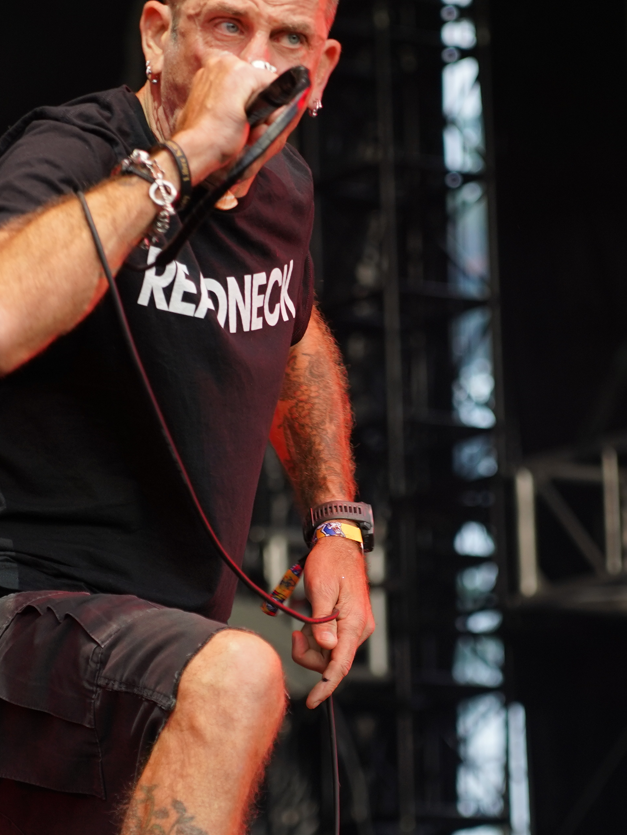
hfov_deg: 6.2
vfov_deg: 8.3
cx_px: 325
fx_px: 5747
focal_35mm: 238
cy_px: 229
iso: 400
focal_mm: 105
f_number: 4
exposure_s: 1/125
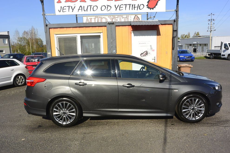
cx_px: 119
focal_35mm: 28
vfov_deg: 46.4
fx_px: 179
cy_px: 79
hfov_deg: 65.5
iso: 160
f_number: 11
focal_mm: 10
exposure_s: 1/250
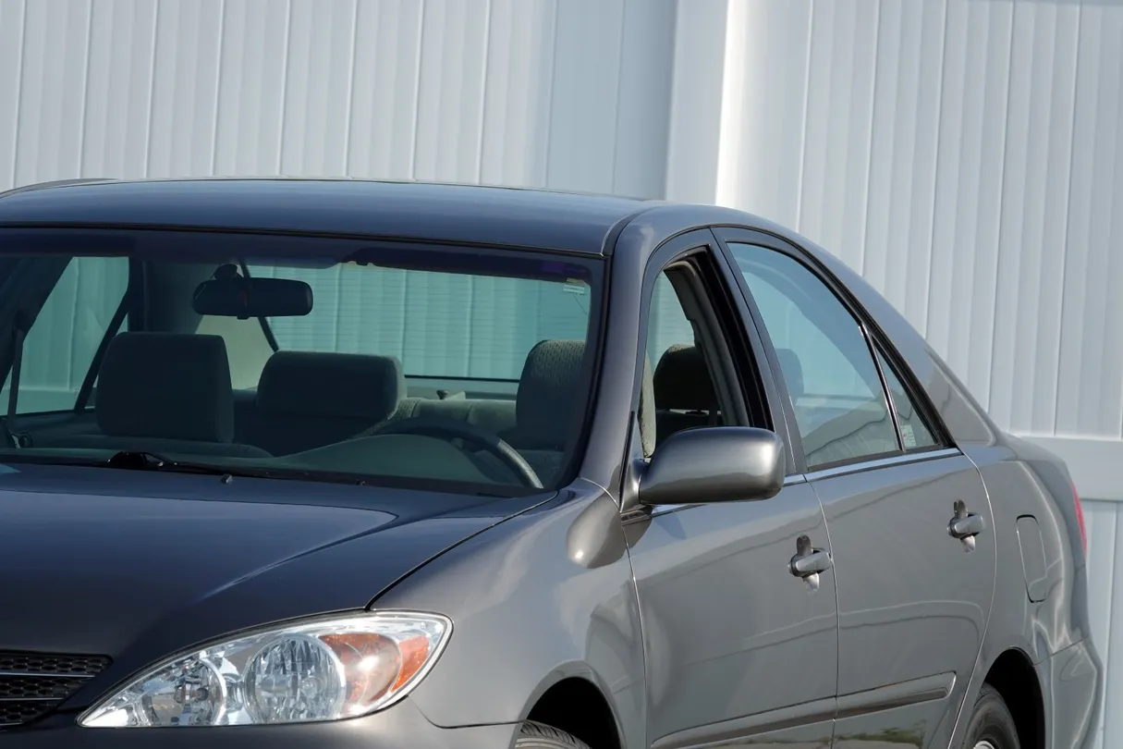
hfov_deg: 5.7
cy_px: 374
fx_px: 11260
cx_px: 562
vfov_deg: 3.8
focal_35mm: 361
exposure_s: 1/640
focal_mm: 132.24
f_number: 4
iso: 100
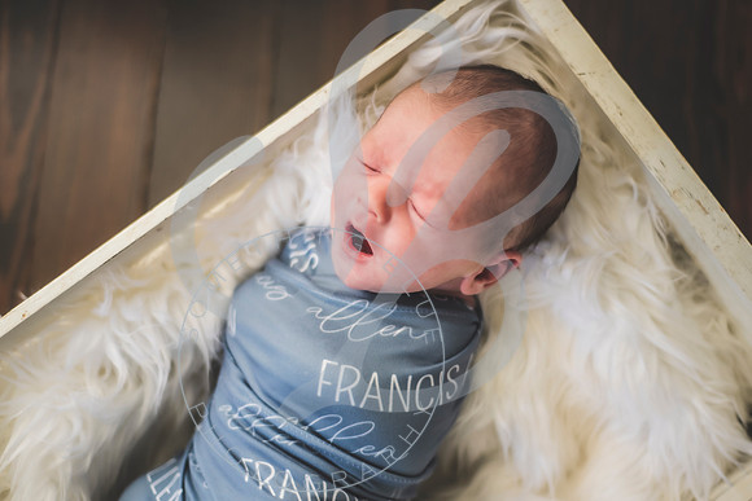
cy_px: 249
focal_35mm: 56
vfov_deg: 24.3
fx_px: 1163
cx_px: 400
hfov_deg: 35.8
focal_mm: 50
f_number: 1.8
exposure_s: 1/125
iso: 400
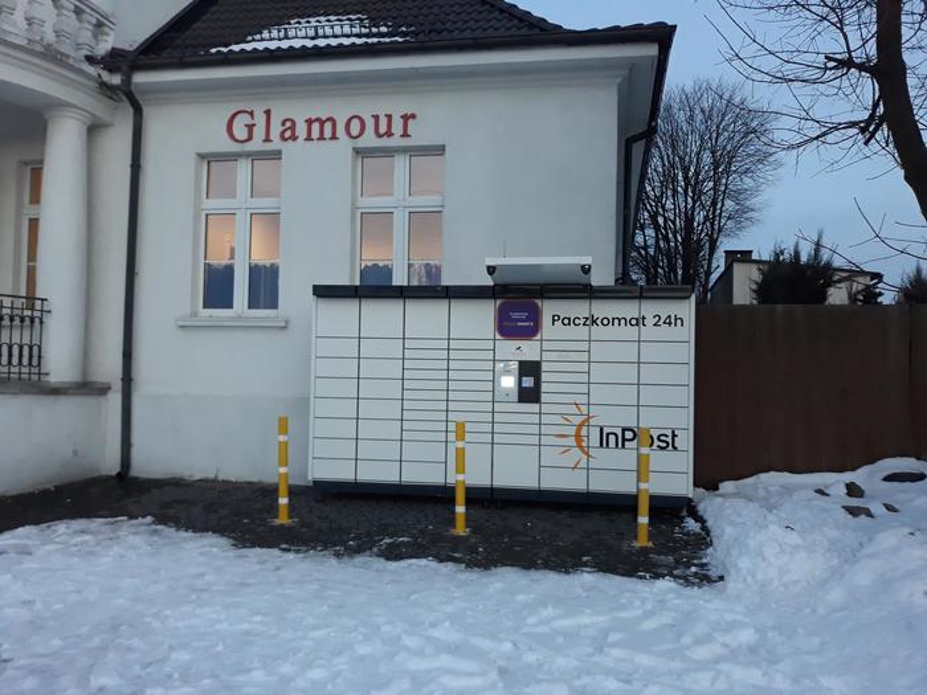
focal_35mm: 27
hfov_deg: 65.3
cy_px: 348
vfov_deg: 51.4
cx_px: 464
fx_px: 723
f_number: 1.7
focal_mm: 3.71
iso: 125
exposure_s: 1/40
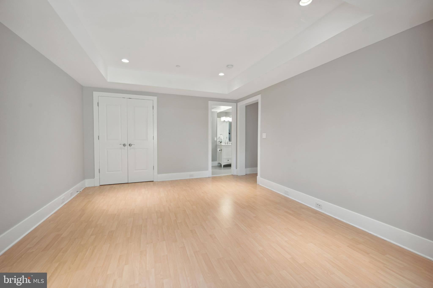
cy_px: 144
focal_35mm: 14
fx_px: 168
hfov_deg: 104.3
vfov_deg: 81.2
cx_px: 216
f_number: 8
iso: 200
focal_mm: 14
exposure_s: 1/15
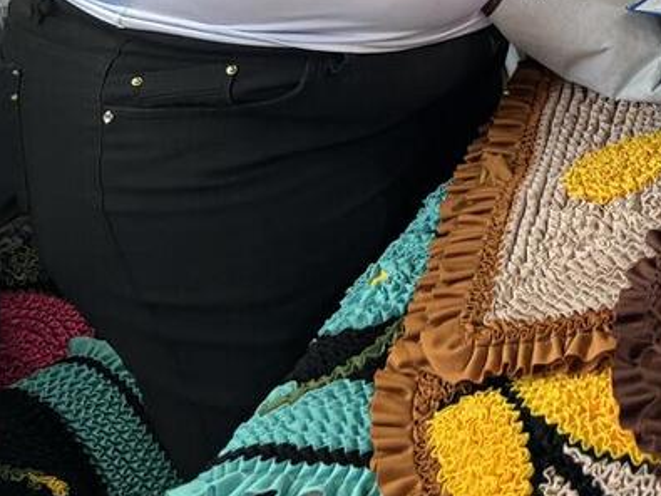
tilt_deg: -16.8
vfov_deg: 16.9
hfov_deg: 21.7
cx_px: 909
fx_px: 1508
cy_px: -248
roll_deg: -0.8
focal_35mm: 79
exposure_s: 1/60
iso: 250
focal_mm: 5.96
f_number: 1.6
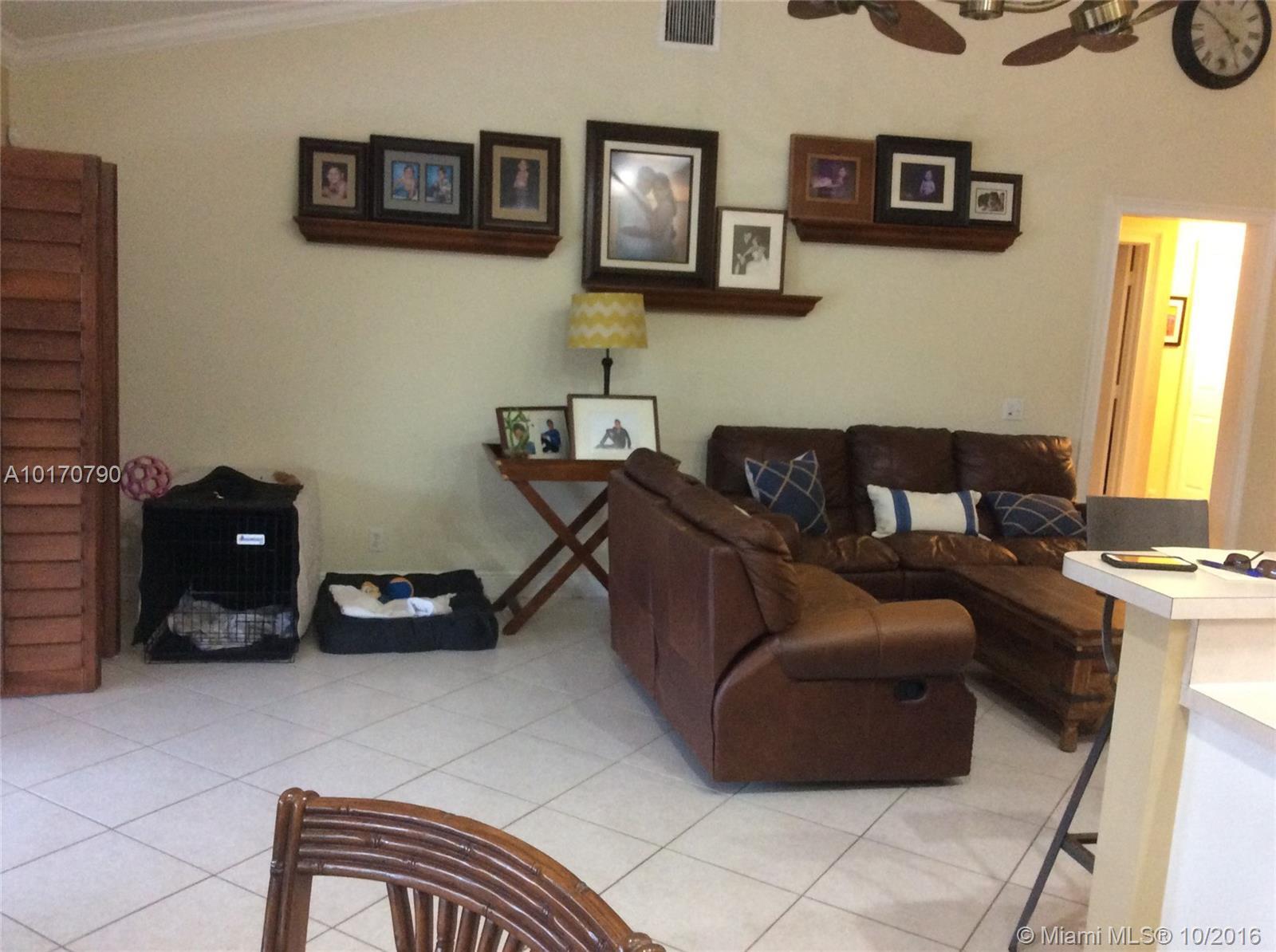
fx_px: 1177
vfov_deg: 44.0
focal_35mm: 32
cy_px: 476
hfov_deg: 56.9
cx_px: 638
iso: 250
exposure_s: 1/15
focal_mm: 3.3
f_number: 2.4
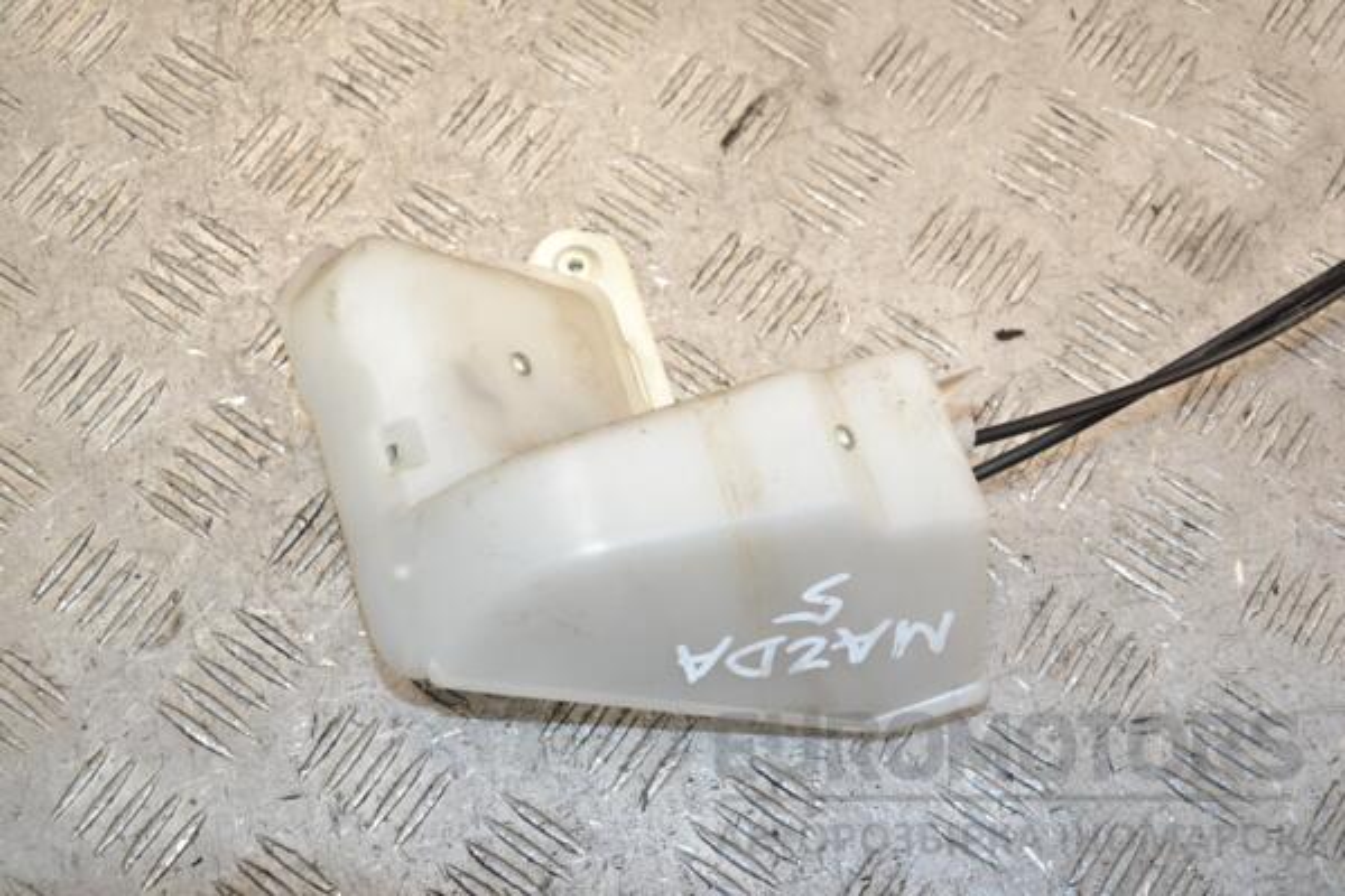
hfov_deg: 35.1
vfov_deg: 23.8
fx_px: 2129
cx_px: 672
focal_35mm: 57
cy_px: 448
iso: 800
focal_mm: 38
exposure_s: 1/200
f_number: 5.6
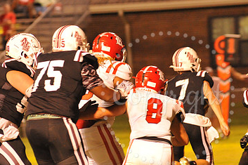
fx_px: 2265
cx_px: 168
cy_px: 98
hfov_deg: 6.3
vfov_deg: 4.2
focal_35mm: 329
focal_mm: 200
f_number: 5
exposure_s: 1/160
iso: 5000
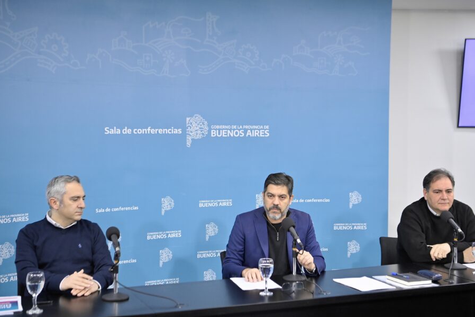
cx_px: 267
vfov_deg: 23.8
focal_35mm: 57
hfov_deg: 35.0
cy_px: 155
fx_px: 752
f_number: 3.5
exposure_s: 1/400
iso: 3200
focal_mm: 50
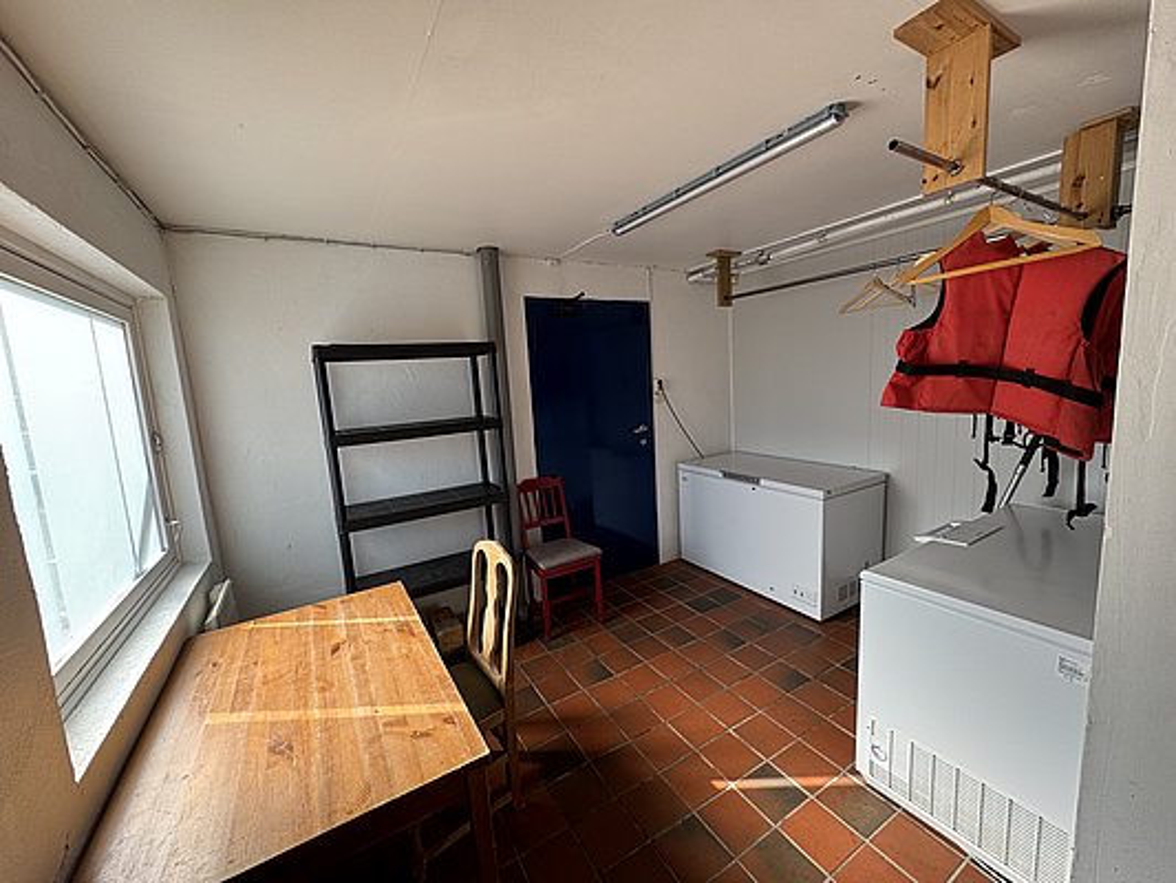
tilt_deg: -6.7
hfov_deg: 102.1
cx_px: 588
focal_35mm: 14
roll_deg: +3.3
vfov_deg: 85.7
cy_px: 442
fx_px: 476
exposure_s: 1/99
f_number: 2.2
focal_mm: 2.22
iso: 64
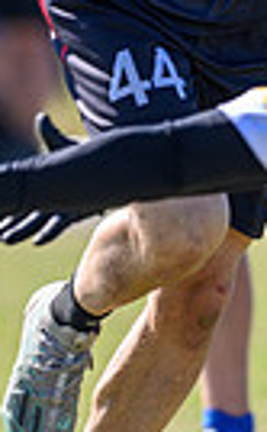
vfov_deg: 0.8
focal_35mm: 2674
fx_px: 31335
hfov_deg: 0.5
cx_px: 3
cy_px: 8
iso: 100
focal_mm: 400
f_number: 3.2
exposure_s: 1/800
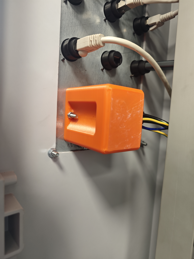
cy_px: 130
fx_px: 172
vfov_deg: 73.9
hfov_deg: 58.9
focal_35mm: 23
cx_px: 97
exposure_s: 1/47.6
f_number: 1.9
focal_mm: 8.7
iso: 640
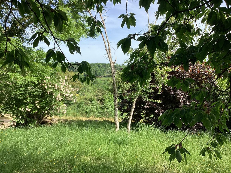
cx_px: 116
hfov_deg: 58.4
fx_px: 207
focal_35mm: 31
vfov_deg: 45.4
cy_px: 86
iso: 25
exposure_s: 1/394
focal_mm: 3.3
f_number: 2.4
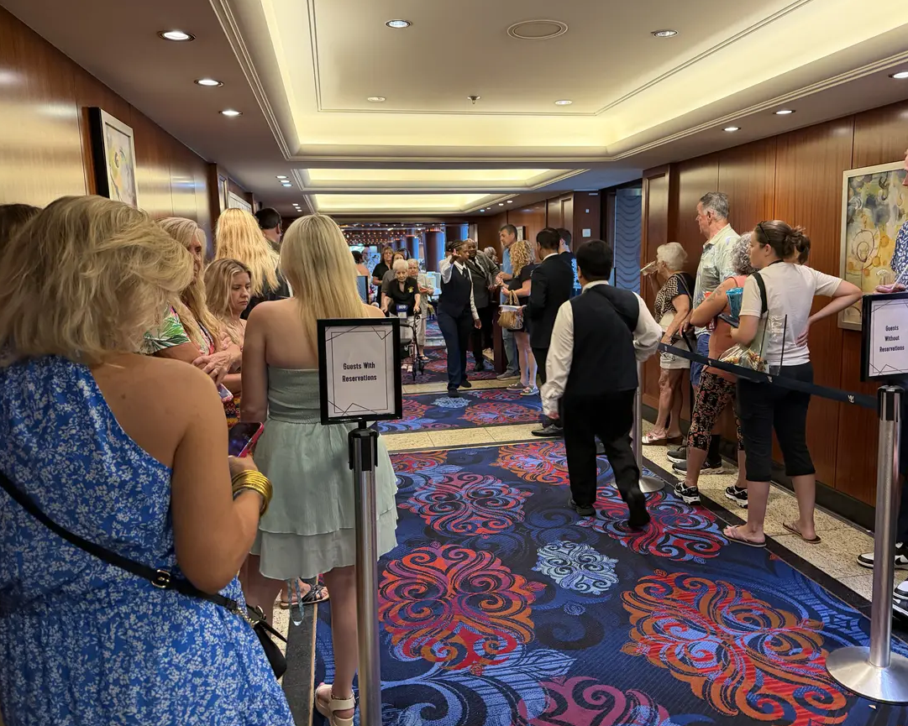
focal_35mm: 26
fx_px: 699
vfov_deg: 54.9
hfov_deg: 66.0
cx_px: 482
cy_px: 358
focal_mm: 6.76
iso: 500
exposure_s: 1/60
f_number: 1.78
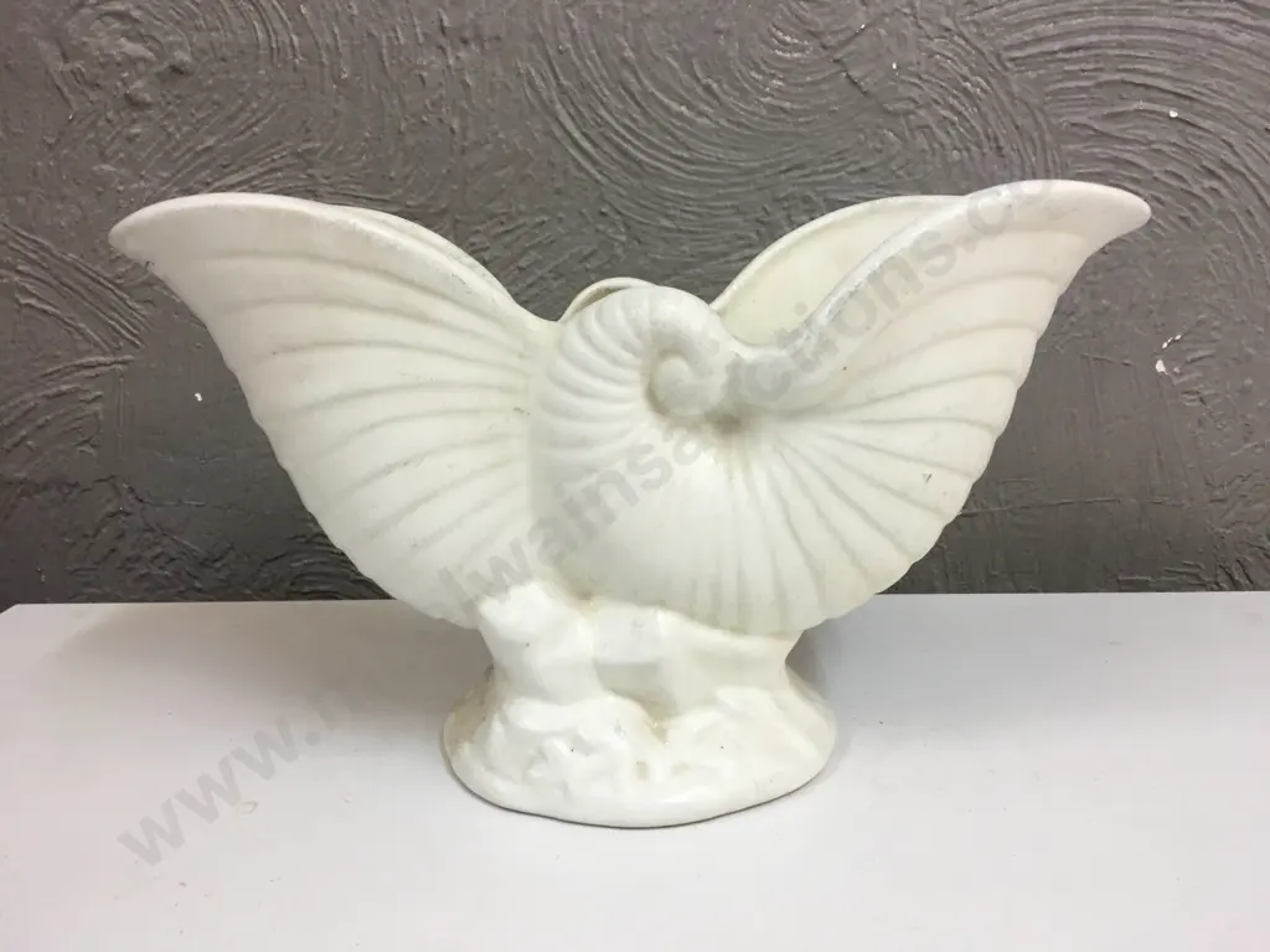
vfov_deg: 48.2
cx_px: 635
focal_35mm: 29
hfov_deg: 61.7
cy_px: 476
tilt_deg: -10.4
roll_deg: -0.1
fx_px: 1064
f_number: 2.2
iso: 50
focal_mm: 4.15
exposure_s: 1/33
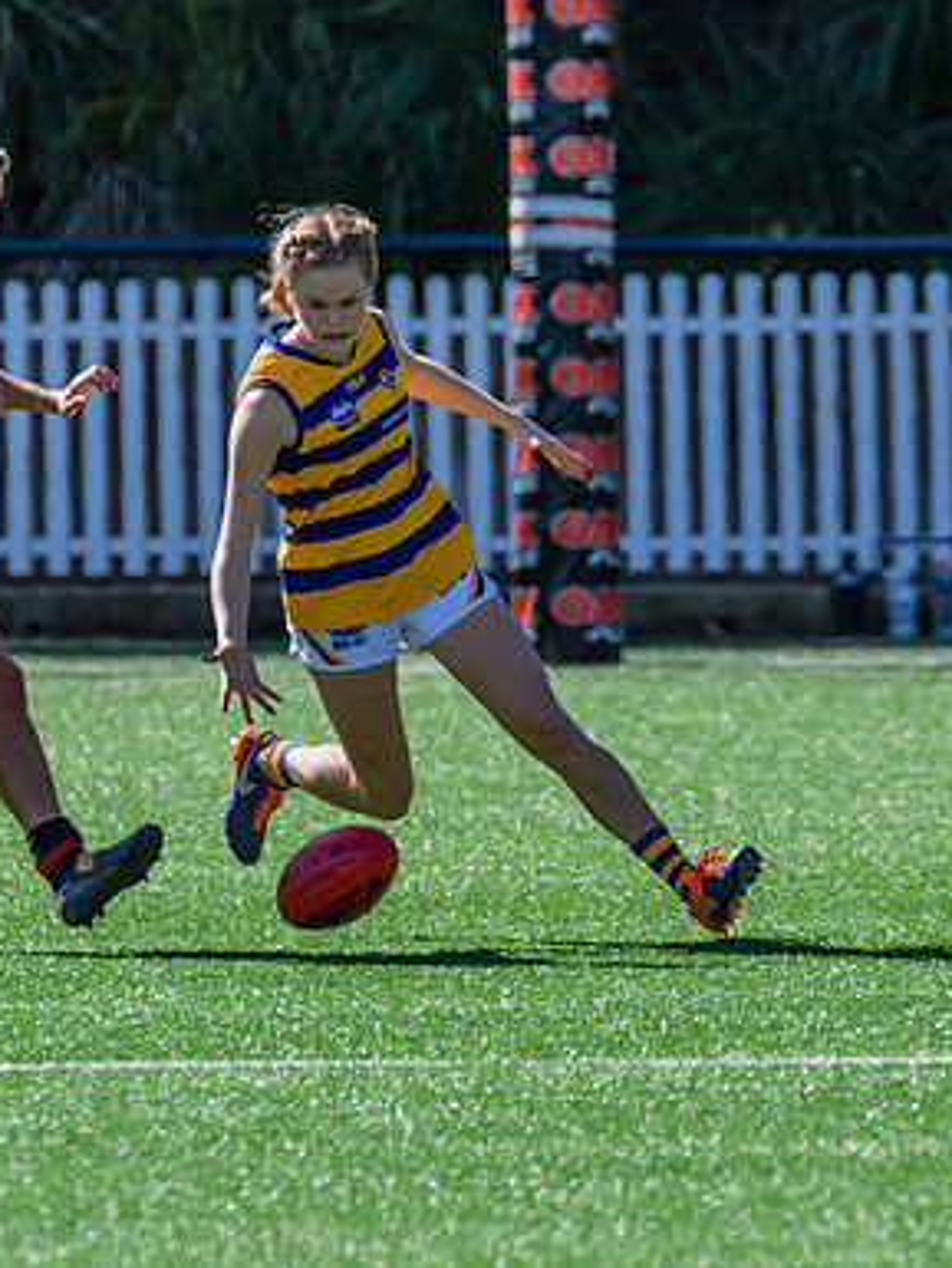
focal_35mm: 1041
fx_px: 38151
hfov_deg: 1.4
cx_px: 732
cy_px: 660
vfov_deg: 1.9
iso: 800
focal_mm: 420
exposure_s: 1/2000
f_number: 7.1
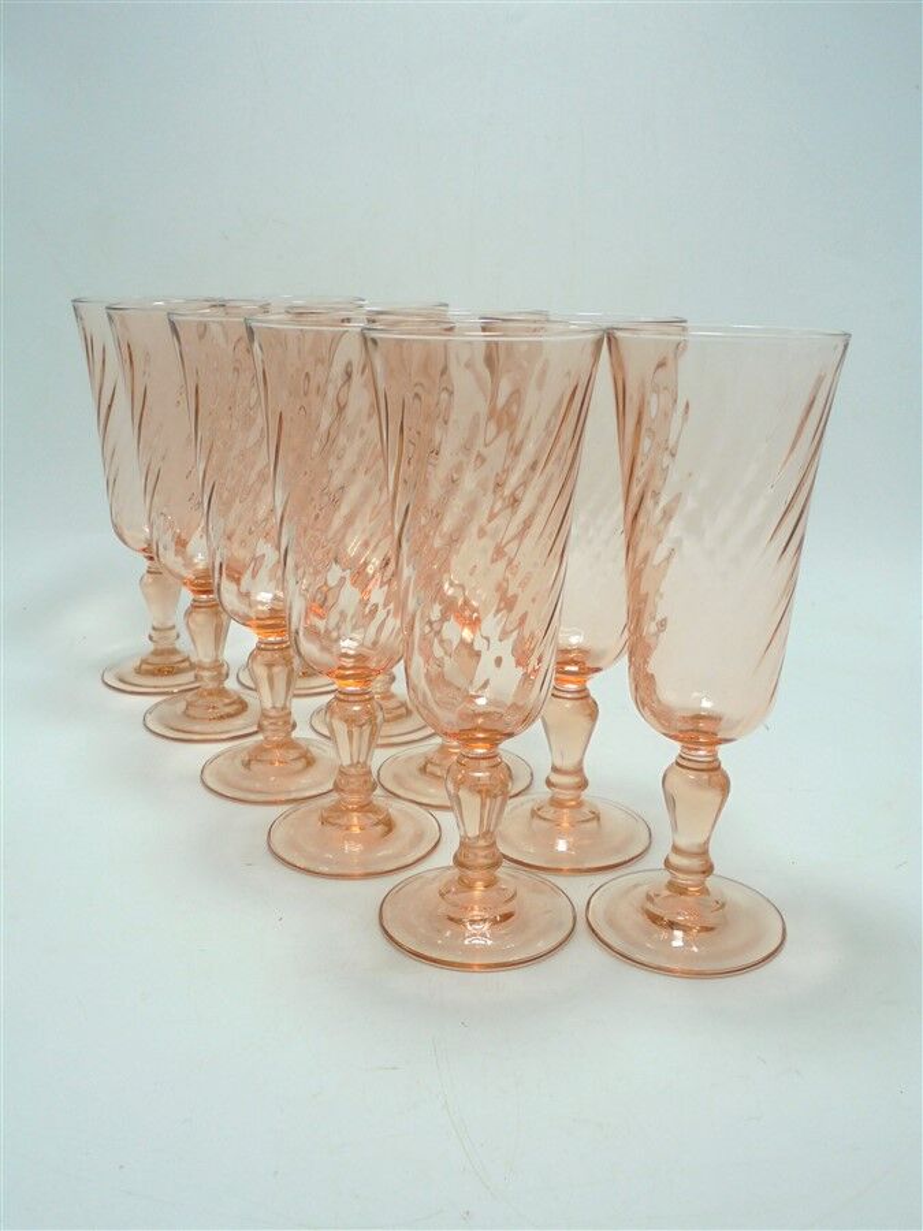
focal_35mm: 34
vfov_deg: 54.0
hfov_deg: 41.8
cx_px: 462
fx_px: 1209
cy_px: 616
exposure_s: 1/125
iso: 100
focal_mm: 6.1
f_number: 4
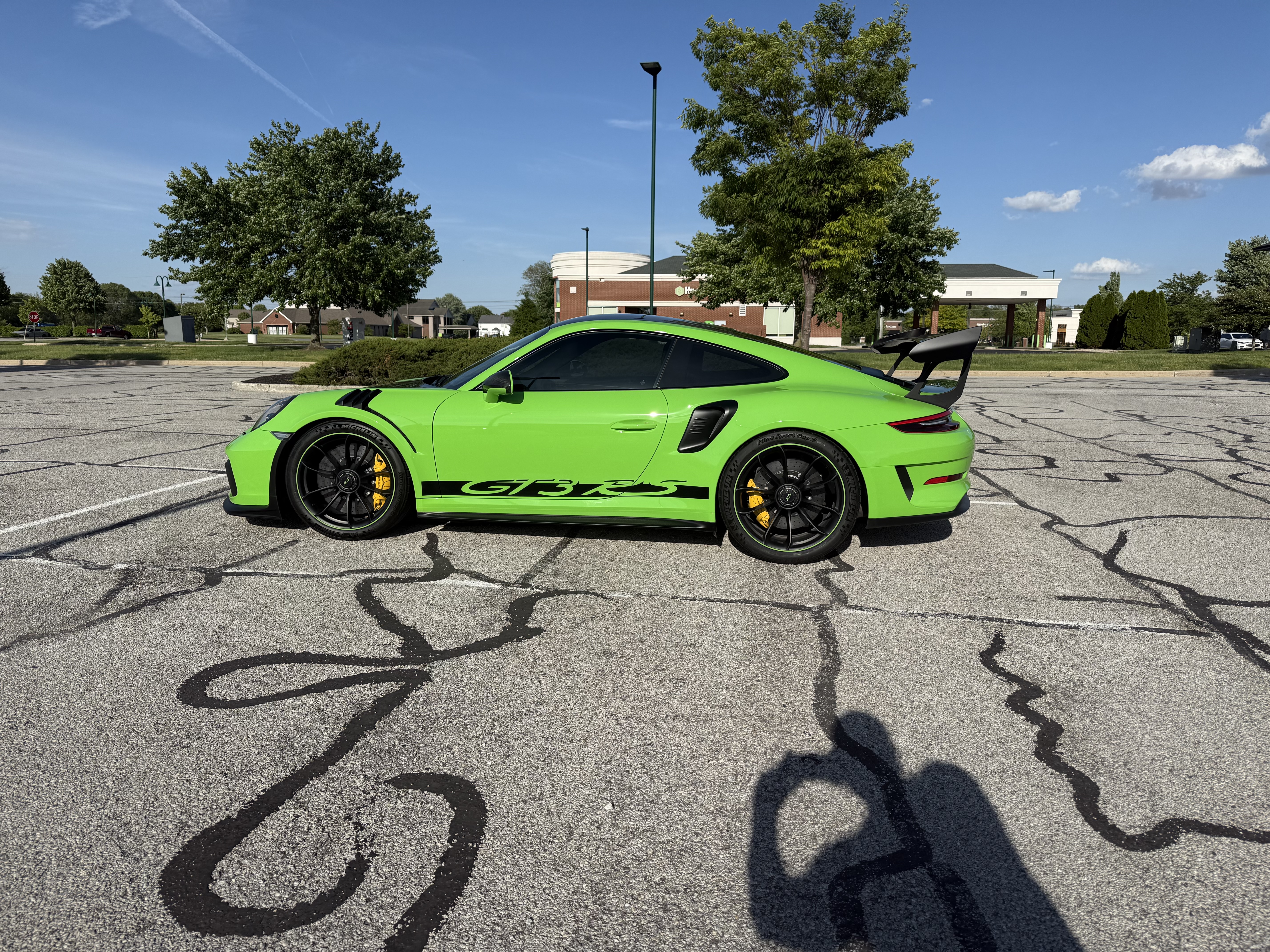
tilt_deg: -8.7
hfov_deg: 71.6
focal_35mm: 24
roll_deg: -0.7
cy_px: 476
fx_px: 881
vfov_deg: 56.8
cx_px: 635
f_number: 1.78
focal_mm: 6.76
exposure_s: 1/7353
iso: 80
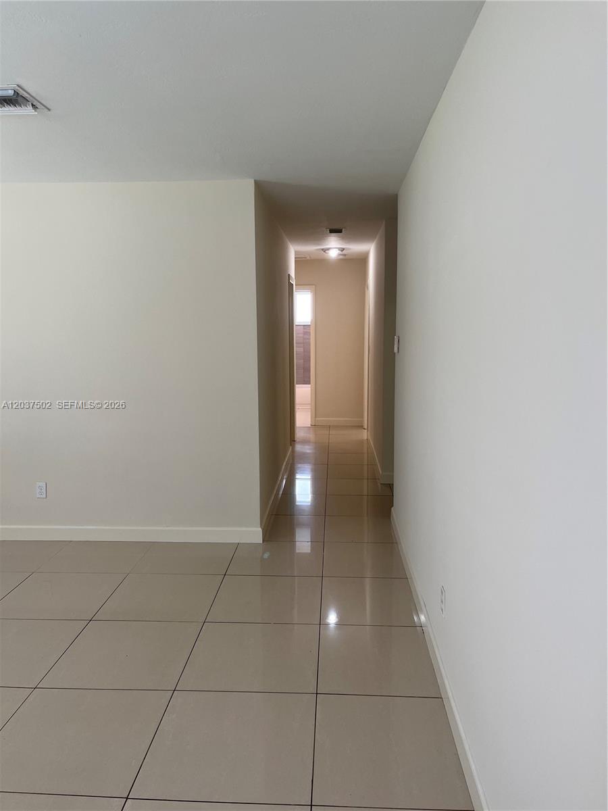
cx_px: 304
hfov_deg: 53.1
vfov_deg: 67.3
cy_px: 406
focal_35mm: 26
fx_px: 609
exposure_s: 1/60
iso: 64
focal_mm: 5.1
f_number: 1.6
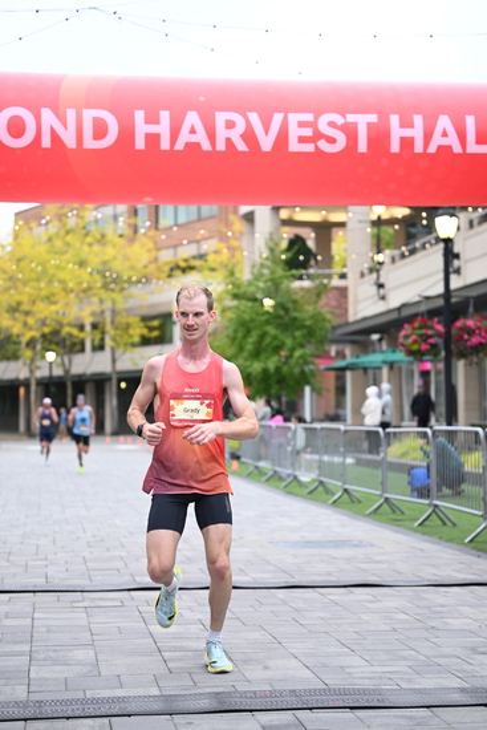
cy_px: 365
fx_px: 1440
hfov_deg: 19.2
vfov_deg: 28.4
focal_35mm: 71
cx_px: 244
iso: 1600
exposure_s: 1/800
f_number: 2.8
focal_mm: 71
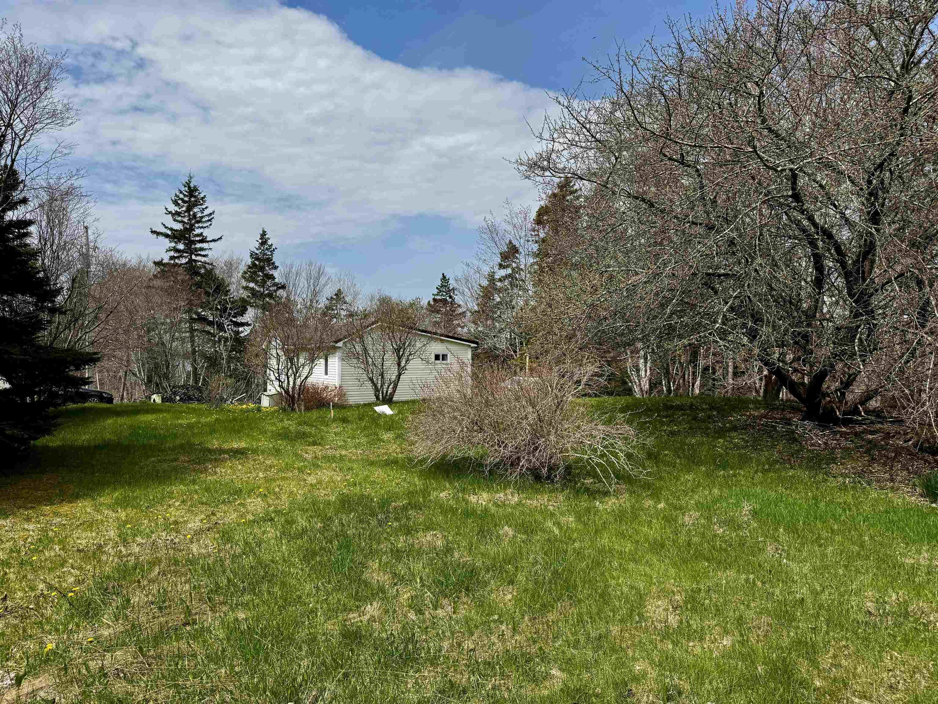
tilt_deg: +1.1
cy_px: 352
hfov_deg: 71.6
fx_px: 650
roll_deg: +0.2
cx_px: 469
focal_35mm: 24
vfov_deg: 56.8
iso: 80
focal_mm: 6.76
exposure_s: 1/6410
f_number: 1.78
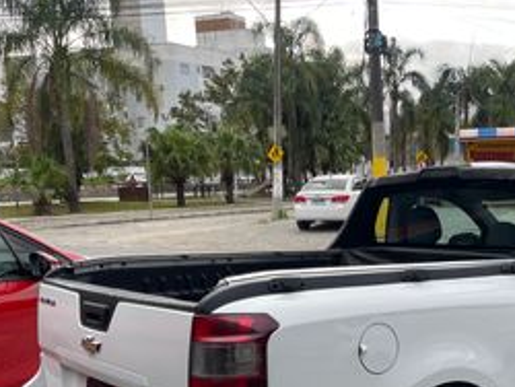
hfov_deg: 39.0
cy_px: 311
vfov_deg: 30.2
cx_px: 406
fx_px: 700
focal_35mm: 47
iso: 32
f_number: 1.6
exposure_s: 1/321
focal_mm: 5.1
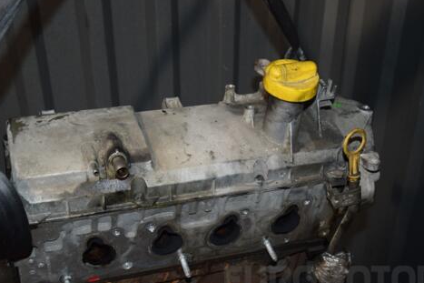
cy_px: 158
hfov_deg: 36.9
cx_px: 207
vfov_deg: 25.0
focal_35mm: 54
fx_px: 636
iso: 800
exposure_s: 1/60
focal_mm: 28
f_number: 5
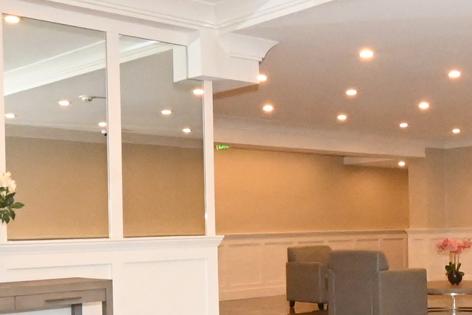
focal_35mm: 57
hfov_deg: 34.8
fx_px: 747
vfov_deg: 23.6
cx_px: 304
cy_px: 223
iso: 9000
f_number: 13
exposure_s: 1/60
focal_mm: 10
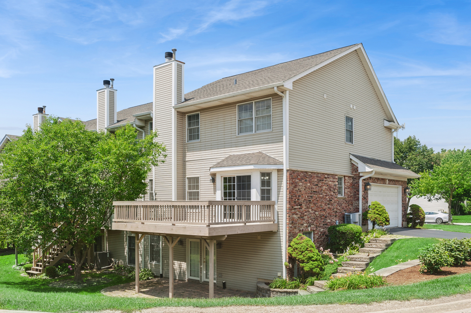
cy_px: 156
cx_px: 236
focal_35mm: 32
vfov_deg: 41.1
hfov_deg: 58.7
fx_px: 418
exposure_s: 1/400
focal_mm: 32
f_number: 8
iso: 400
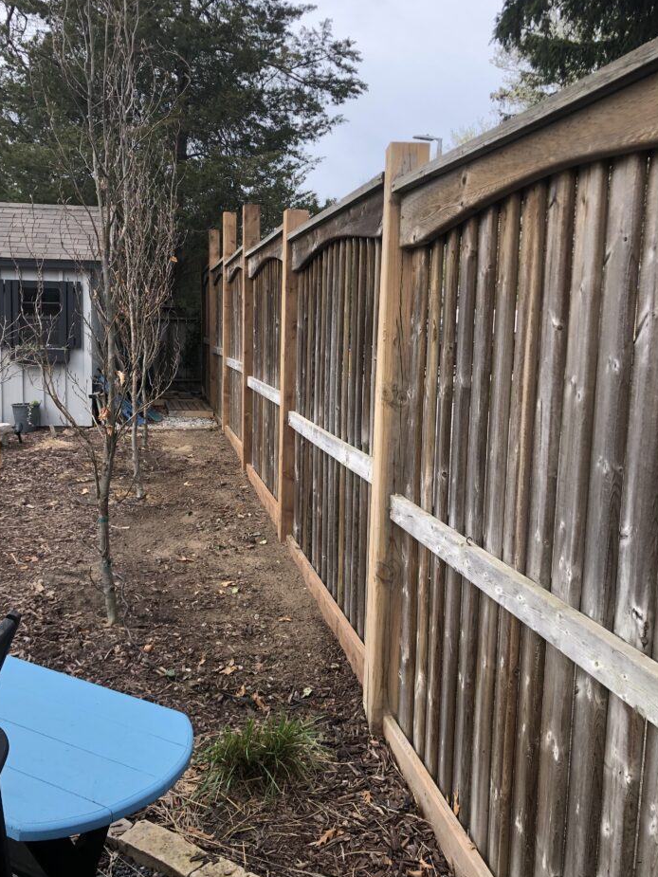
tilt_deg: -4.8
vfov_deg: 58.3
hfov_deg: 45.4
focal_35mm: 31
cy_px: 401
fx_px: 786
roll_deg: -0.3
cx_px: 306
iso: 20
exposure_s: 1/232
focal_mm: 4
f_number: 1.8
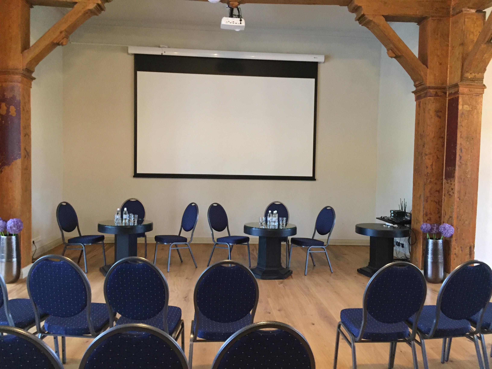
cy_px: 184
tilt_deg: -3.2
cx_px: 246
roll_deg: -0.5
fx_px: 412
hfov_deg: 61.7
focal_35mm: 29
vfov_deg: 48.2
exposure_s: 1/33
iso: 320
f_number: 2.2
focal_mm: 4.15
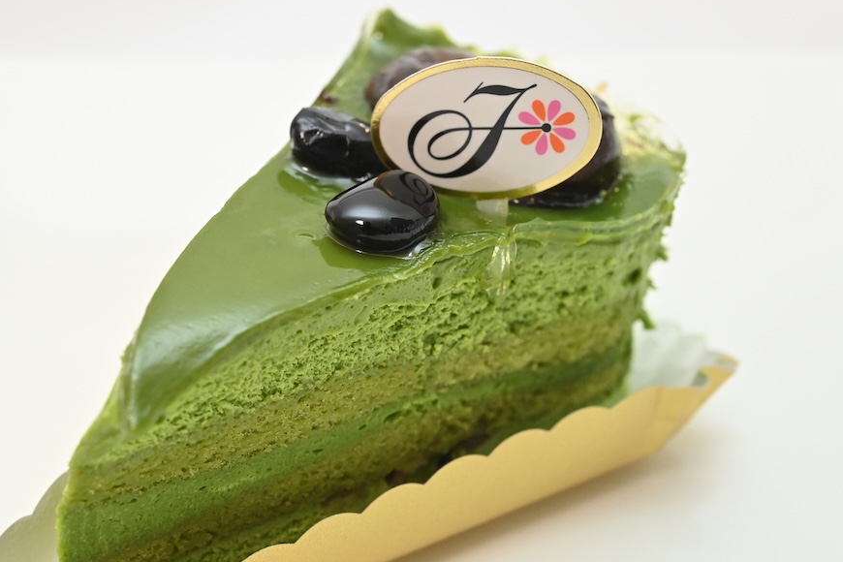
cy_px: 297
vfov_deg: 19.7
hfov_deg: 29.2
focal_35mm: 69
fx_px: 1616
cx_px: 359
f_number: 9
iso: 6400
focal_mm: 60
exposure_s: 1/200
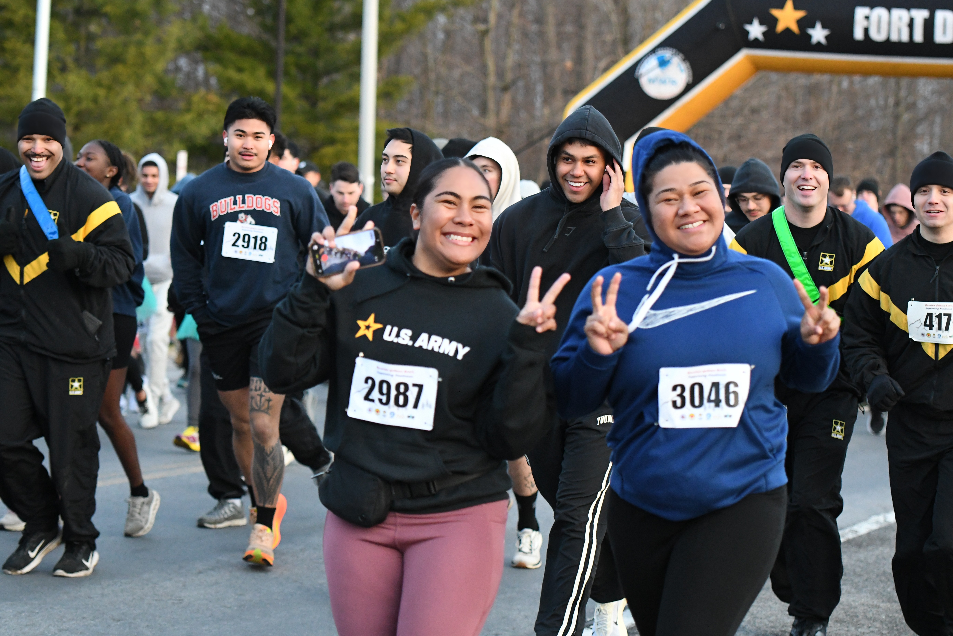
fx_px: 2779
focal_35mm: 105
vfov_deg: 13.0
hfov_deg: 19.5
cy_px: 318
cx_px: 476
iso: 3200
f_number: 2.8
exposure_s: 1/1000
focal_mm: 70
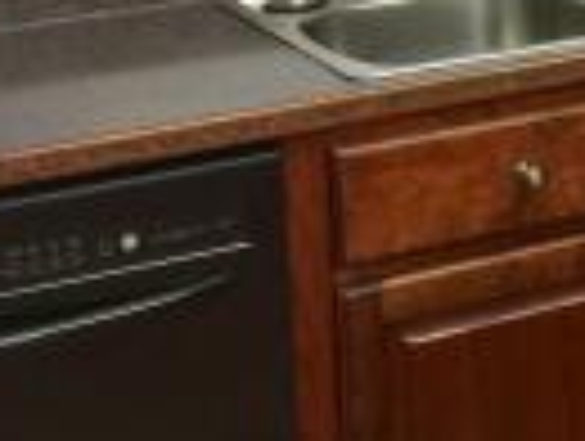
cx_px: 1112
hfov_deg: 13.4
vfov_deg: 11.1
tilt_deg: -5.8
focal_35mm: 129
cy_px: -207
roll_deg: -0.4
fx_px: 2184
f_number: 2.2
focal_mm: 4.15
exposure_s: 1/15
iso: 32
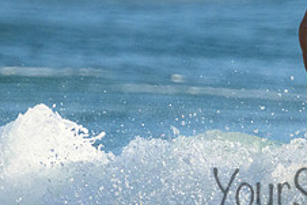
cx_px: 218
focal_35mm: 2775
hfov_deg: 0.7
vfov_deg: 0.5
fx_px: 23679
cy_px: 194
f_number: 11
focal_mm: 800
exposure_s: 1/2000
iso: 2200
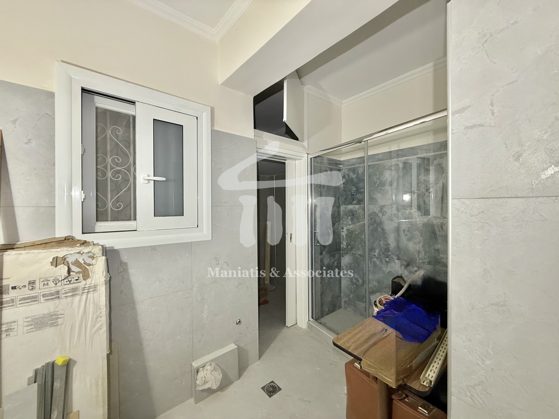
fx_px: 226
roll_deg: +1.0
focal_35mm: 14
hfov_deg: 102.1
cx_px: 280
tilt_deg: -0.5
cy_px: 210
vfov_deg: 85.7
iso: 250
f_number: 2.2
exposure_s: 1/50
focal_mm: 2.22
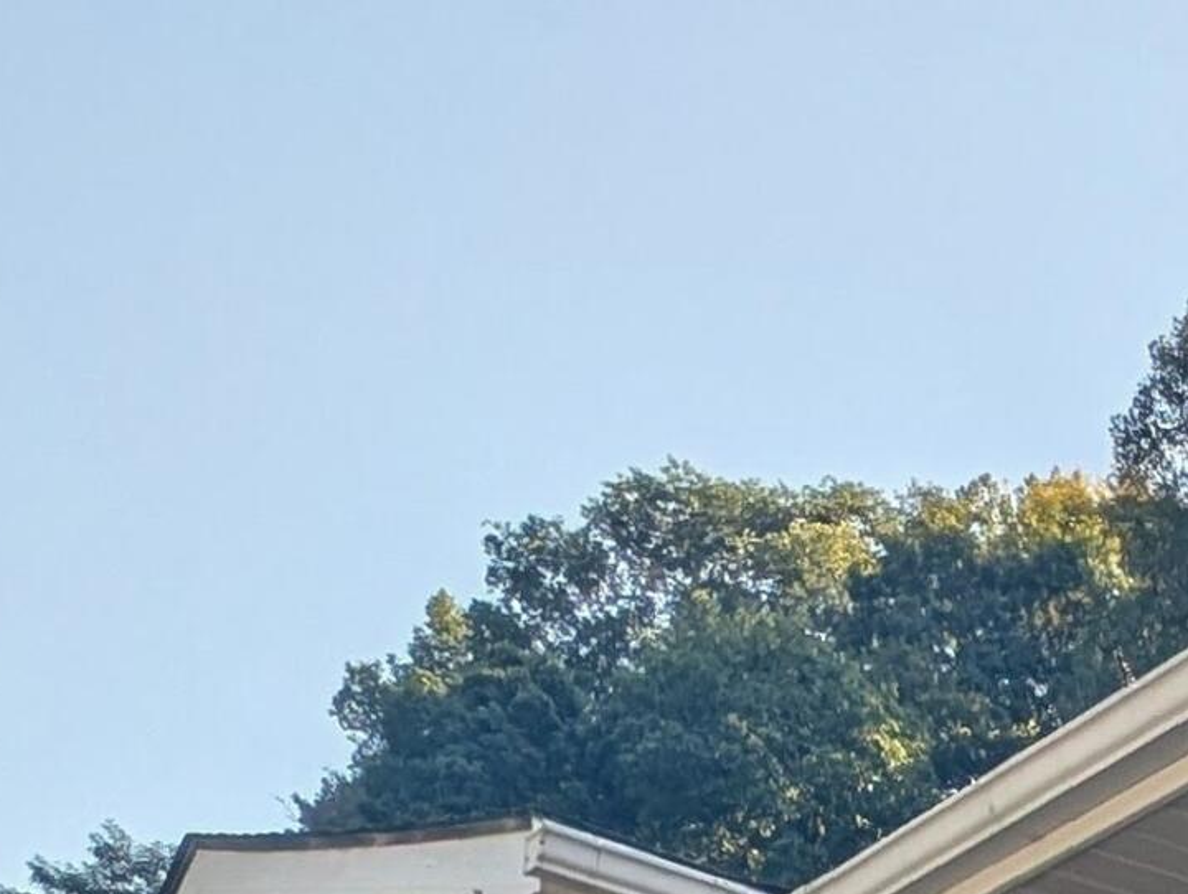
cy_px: 1543
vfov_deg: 21.2
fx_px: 1718
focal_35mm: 50
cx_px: 1685
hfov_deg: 28.3
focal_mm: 2.23
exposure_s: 1/1105
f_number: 1.95
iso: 36
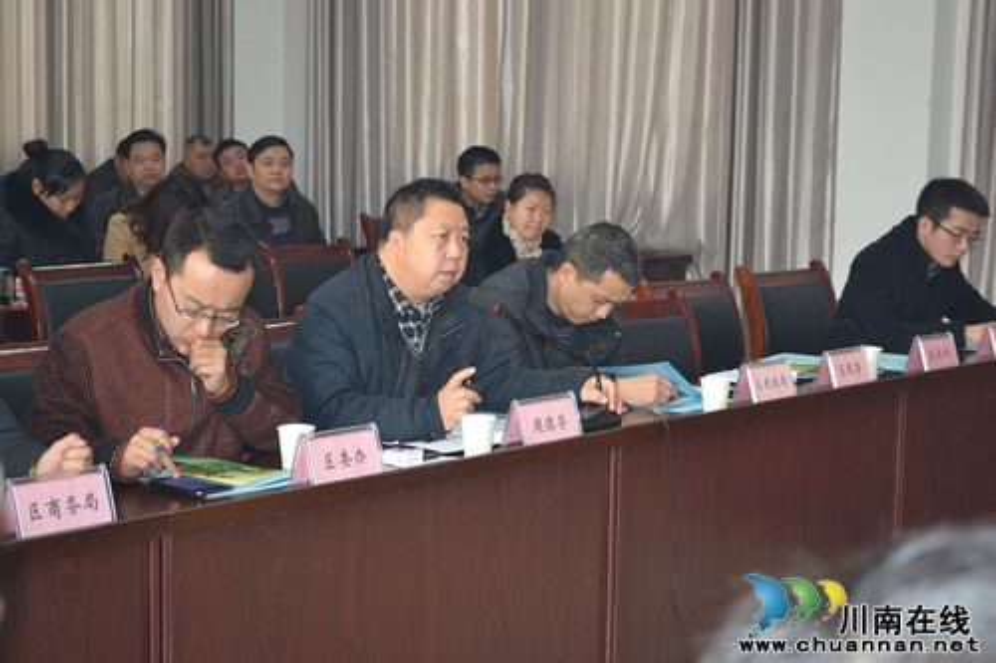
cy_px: 332
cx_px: 498
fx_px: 1825
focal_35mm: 66
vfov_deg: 20.6
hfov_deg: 30.5
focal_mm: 44
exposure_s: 1/30
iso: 800
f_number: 5.3
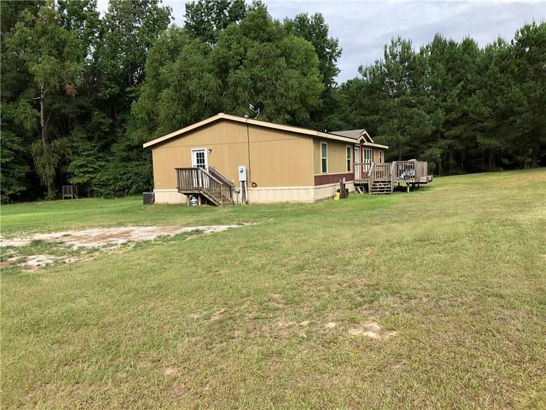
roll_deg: +2.5
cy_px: 205
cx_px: 273
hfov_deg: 63.4
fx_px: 442
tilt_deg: -5.0
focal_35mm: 28
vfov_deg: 49.7
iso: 20
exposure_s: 1/727
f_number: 1.8
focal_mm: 3.99
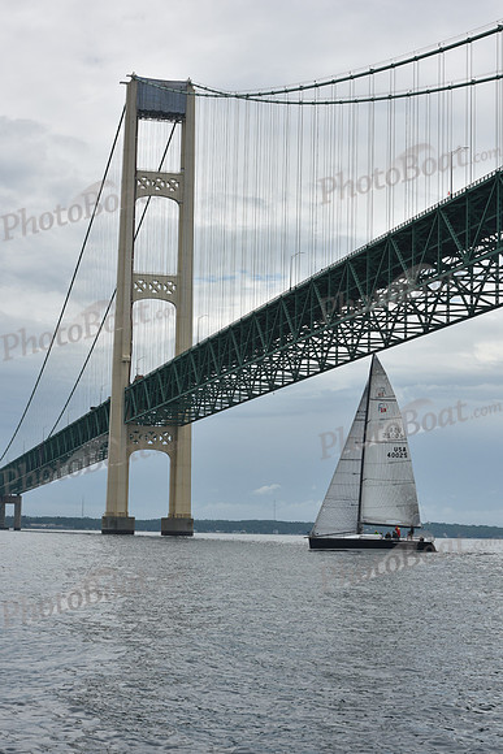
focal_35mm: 70
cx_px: 252
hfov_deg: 19.5
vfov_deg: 28.8
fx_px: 1466
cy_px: 377
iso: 250
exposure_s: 1/800
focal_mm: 70
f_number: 11
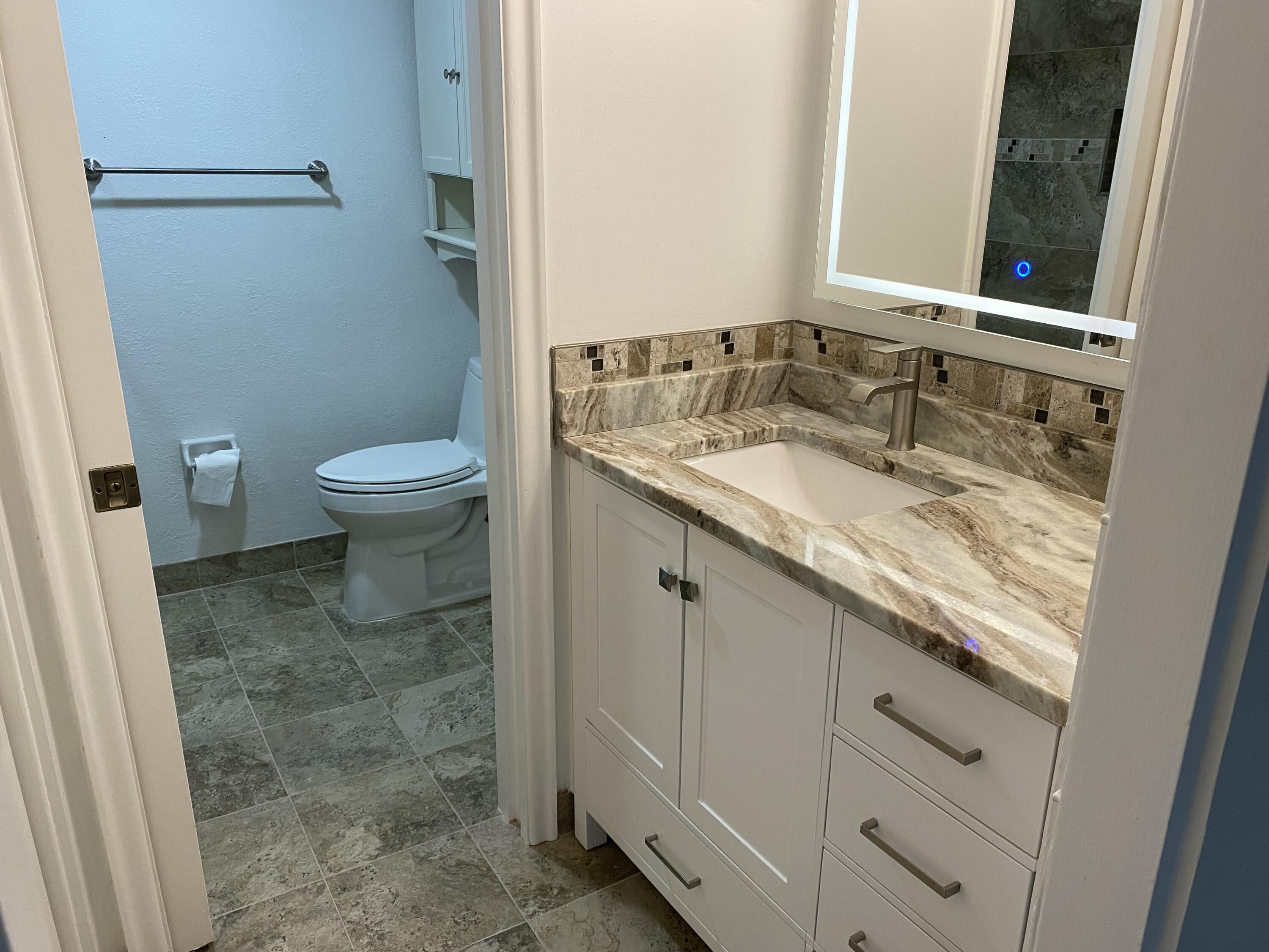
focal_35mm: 26
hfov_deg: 67.3
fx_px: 953
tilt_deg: -18.7
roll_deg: -0.9
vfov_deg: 53.1
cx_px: 634
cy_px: 476
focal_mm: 4.25
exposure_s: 1/60
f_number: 1.8
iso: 80
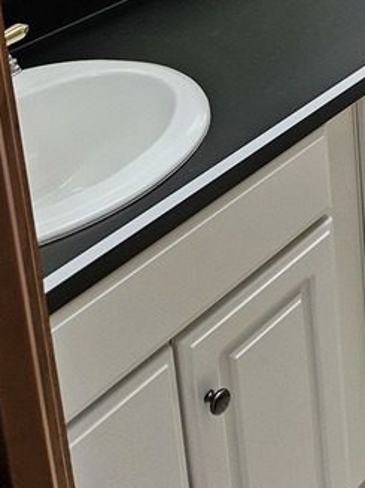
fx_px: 1069
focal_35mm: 76
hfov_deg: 17.9
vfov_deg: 23.0
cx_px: 496
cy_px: -133
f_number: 1.8
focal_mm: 5.4
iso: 80
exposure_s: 1/120
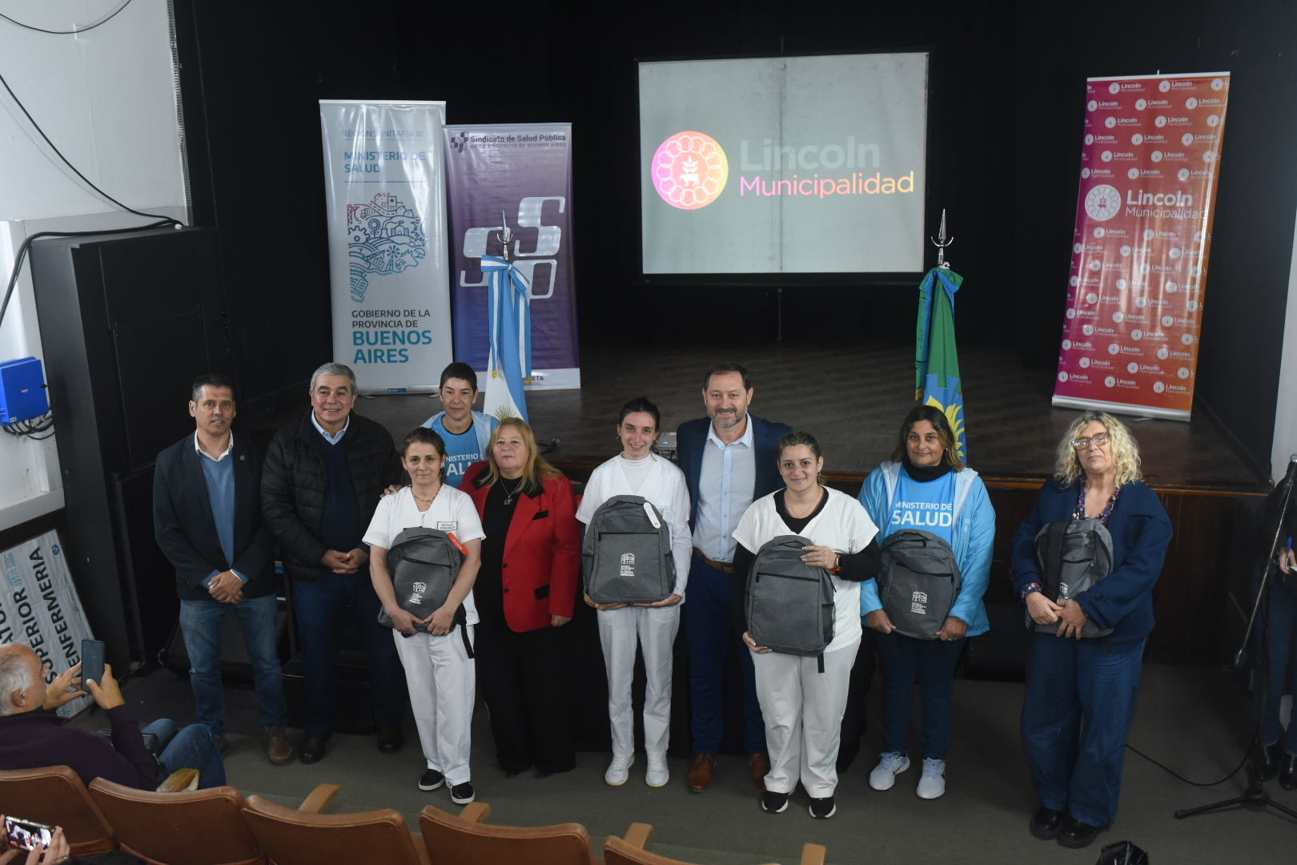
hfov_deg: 54.4
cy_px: 432
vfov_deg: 37.9
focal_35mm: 35
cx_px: 648
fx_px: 1261
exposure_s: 1/80
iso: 3200
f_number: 4
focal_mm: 35
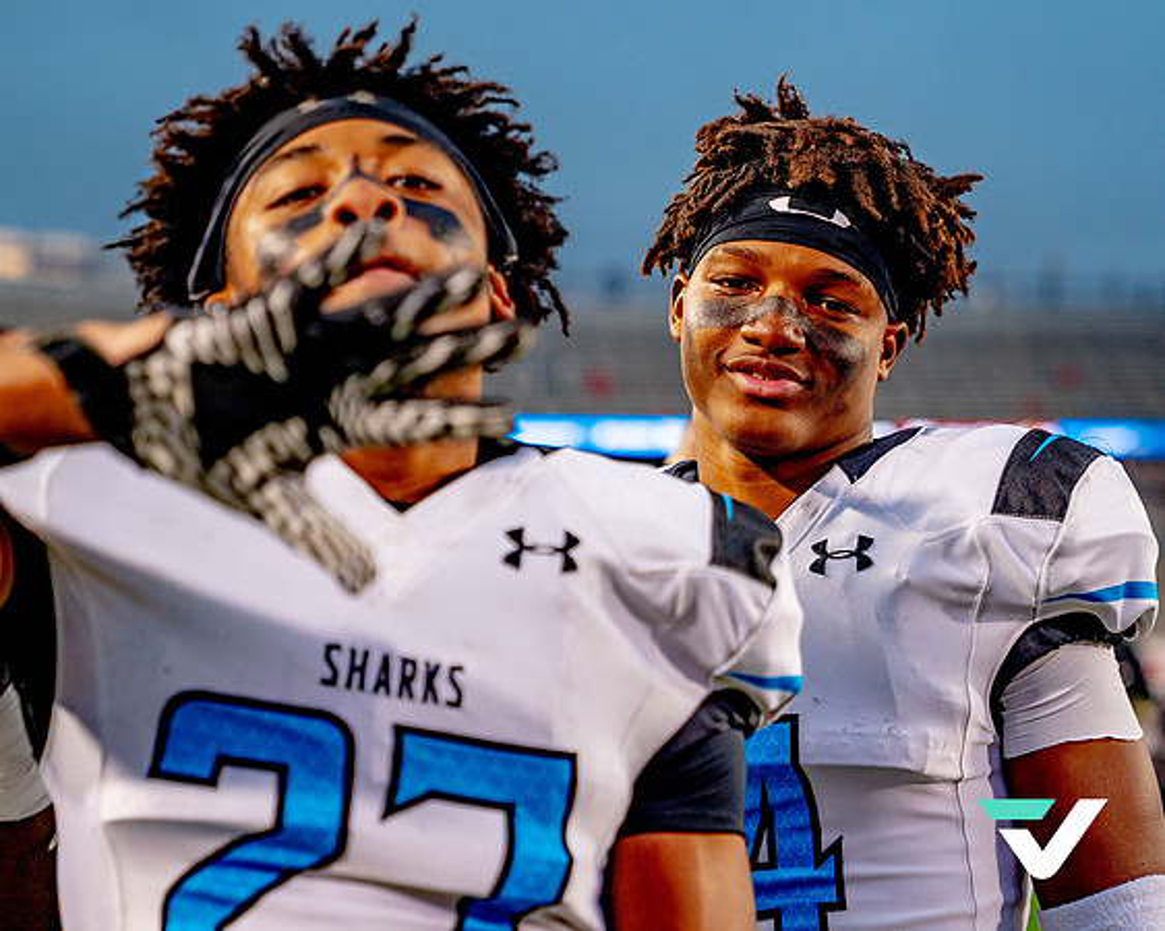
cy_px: 485
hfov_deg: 21.6
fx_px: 3057
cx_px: 575
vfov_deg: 17.3
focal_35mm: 89
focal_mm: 70
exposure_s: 1/1000
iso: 640
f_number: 2.8
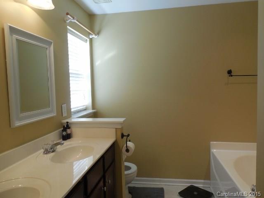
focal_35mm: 25
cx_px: 132
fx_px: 191
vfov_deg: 54.9
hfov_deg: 69.4
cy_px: 99
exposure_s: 1/30
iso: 140
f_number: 3.3
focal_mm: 4.5
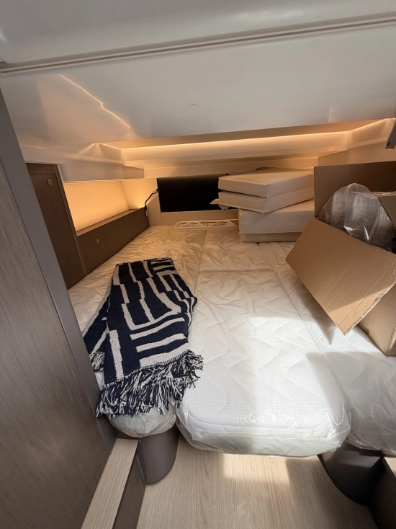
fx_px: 214
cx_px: 198
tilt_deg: -22.2
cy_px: 264
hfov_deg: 85.6
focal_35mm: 14
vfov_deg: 102.1
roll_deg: +2.2
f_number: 2.2
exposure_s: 1/145
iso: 50
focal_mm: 2.22
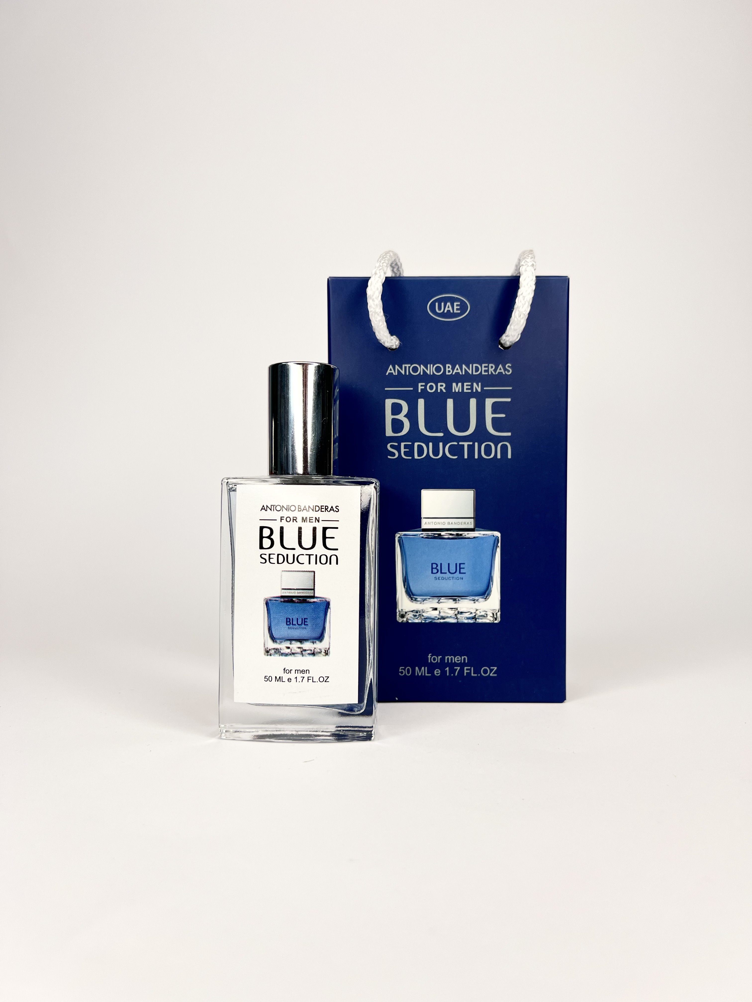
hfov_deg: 53.1
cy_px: 501
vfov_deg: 67.3
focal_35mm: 26
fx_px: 753
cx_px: 376
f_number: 1.5
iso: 50
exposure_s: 1/367
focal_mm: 5.7
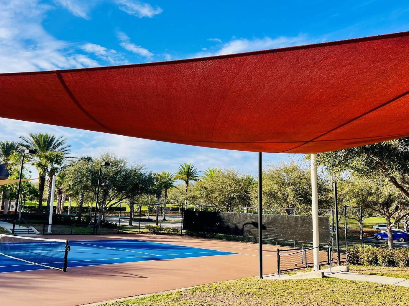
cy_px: 148
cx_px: 192
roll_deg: -3.0
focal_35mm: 30
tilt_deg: +11.1
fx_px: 354
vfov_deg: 46.8
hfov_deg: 59.9
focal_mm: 5.7
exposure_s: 1/1972
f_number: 1.5
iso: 50
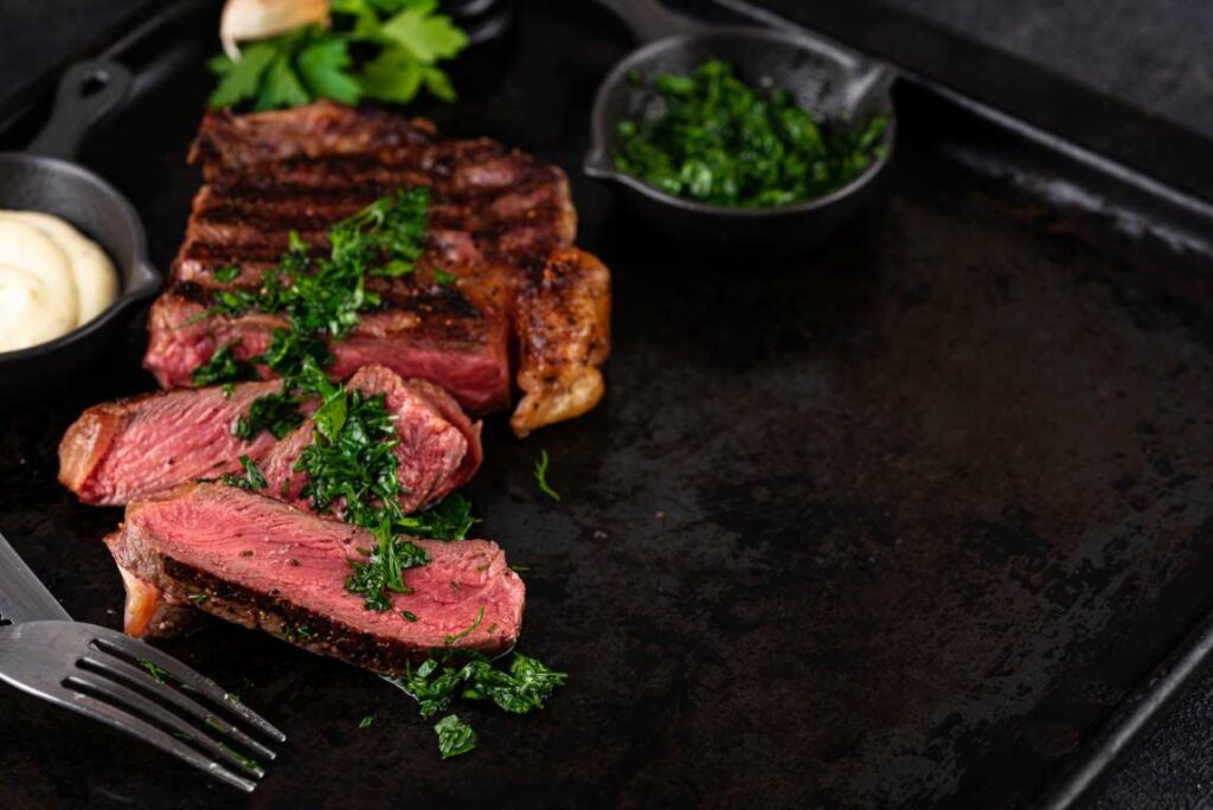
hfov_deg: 19.4
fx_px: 3540
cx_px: 606
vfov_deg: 13.1
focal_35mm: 105
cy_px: 405
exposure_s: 1/100
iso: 100
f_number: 9
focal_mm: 105
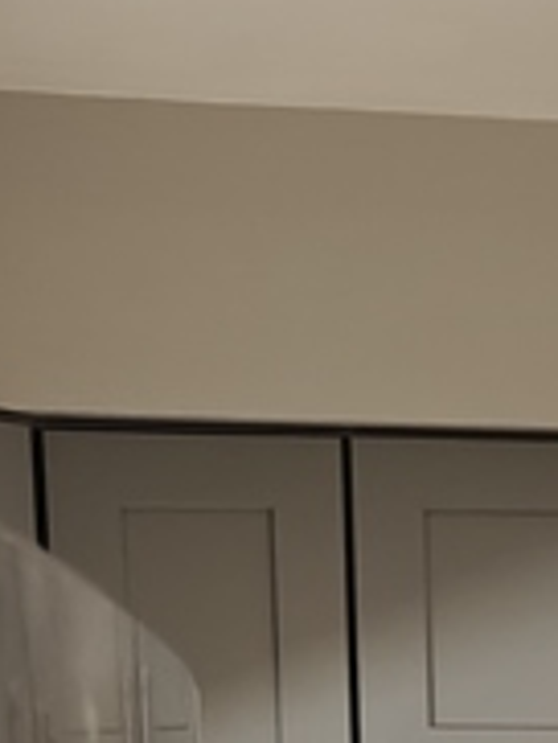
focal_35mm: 137
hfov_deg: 10.2
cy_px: 1322
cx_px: 1026
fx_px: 2941
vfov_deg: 13.1
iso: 1000
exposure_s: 1/120
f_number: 1.6
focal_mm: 6.06
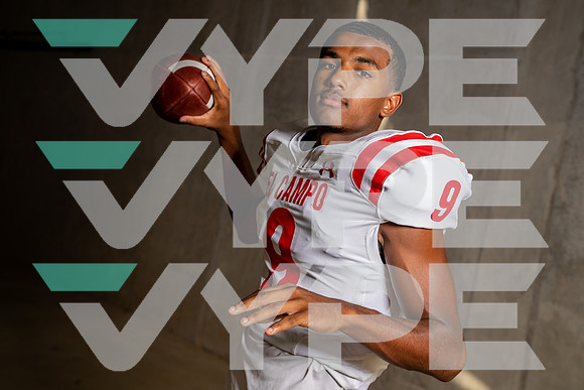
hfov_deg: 38.9
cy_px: 195
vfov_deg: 26.5
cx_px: 292
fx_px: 827
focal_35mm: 51
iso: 100
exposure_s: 1/200
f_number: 5.6
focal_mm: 51
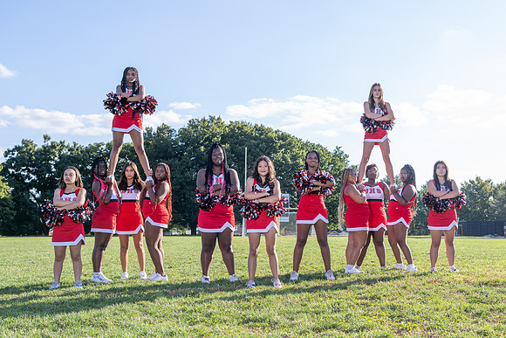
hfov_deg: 43.2
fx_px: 633
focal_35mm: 45
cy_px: 182
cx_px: 321
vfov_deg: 29.8
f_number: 5
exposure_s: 1/200
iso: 50
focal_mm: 31
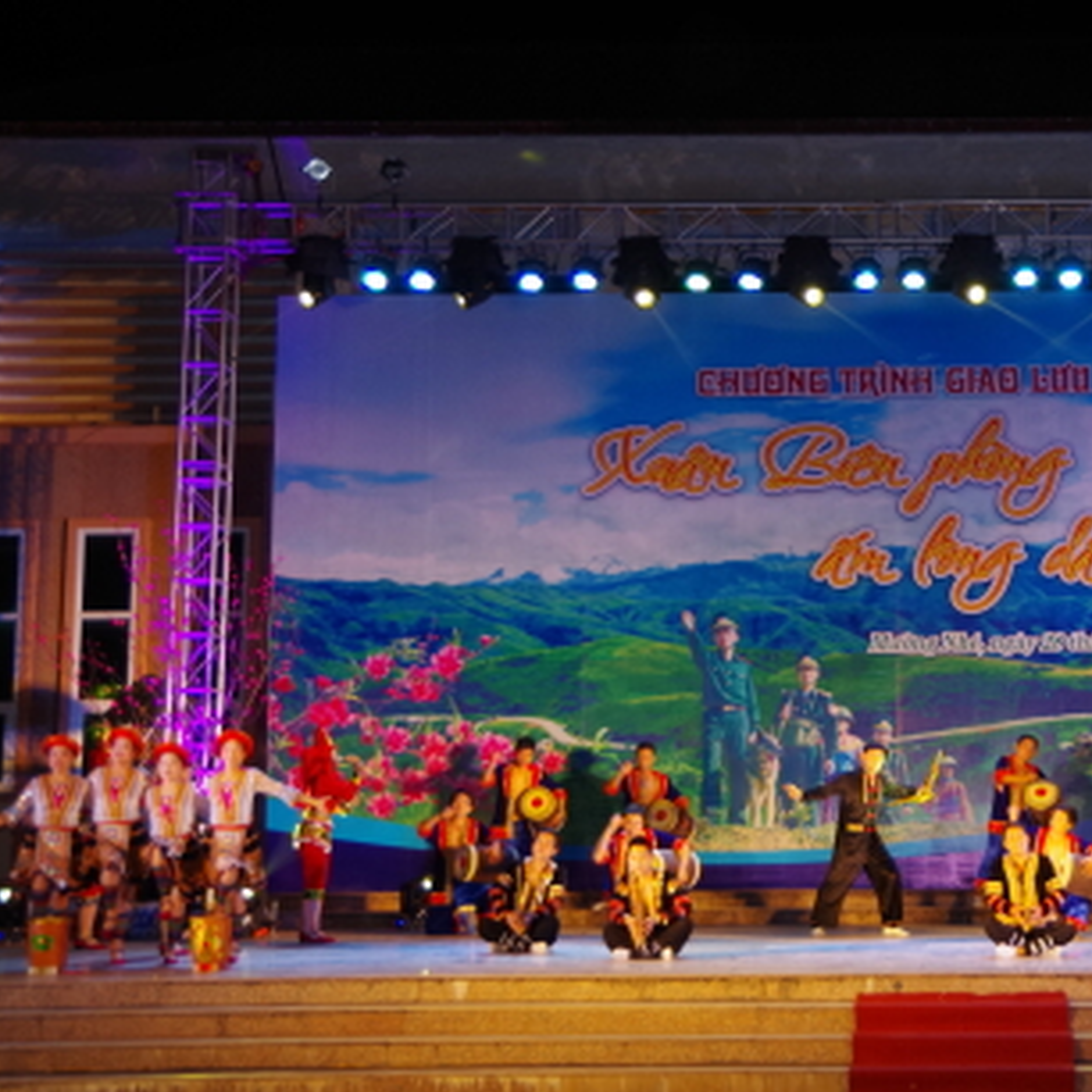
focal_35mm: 70
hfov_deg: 24.1
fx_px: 2498
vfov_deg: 24.6
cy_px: 471
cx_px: 949
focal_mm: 31
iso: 500
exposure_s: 1/60
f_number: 4.5
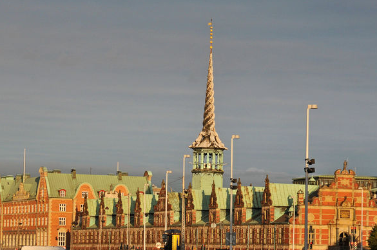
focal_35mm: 143
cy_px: 163
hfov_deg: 14.4
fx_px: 1495
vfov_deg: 9.6
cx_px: 155
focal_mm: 62
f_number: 8
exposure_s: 1/200
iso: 200
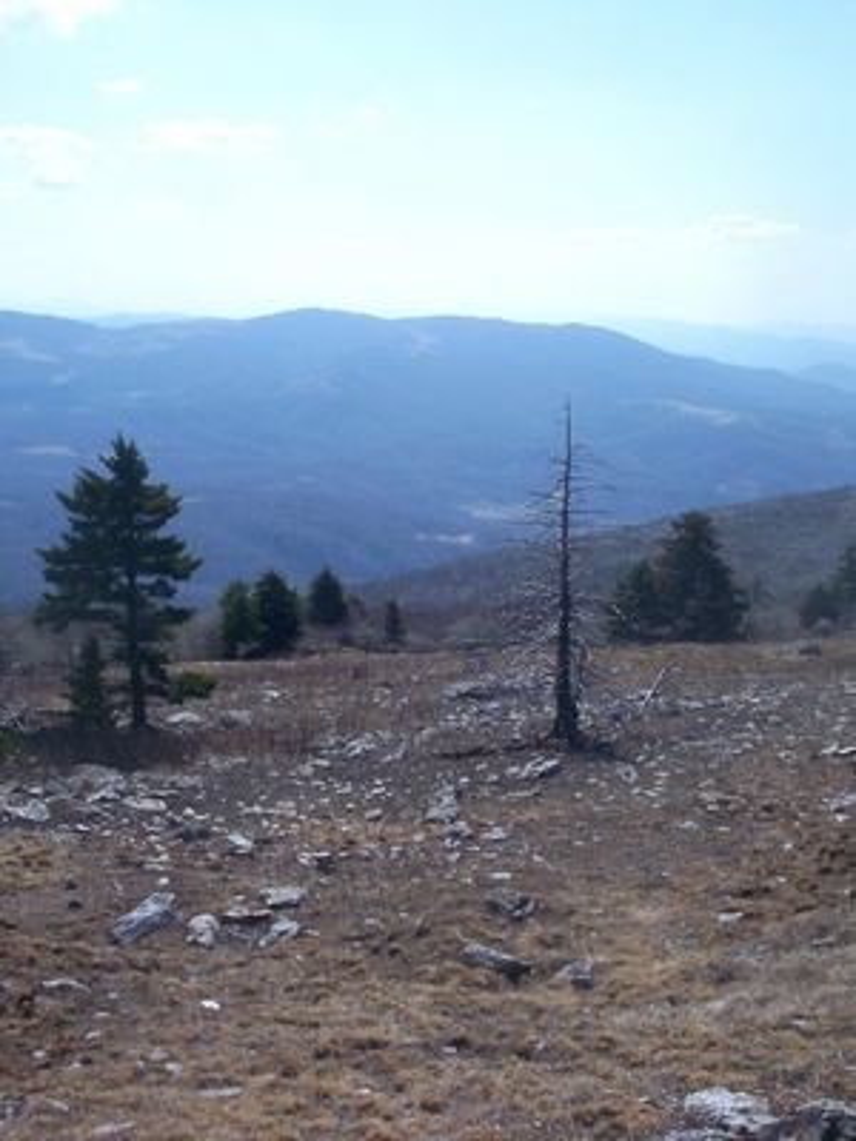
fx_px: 1286
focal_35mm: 39
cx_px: 428
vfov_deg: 47.9
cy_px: 570
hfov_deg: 36.8
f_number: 8
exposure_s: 1/371
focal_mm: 6
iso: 100
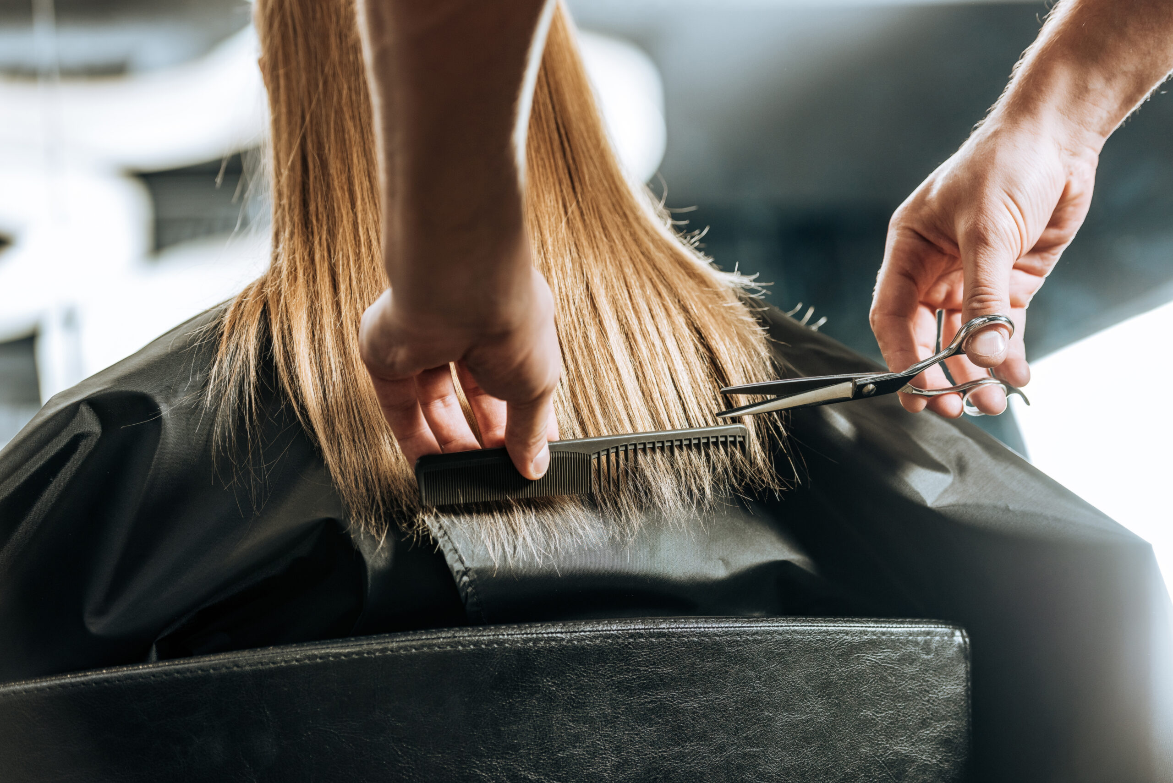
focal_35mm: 102
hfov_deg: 20.0
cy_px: 392
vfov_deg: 13.4
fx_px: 3325
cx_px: 586
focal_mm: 102
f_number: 3.5
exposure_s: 1/250
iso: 320
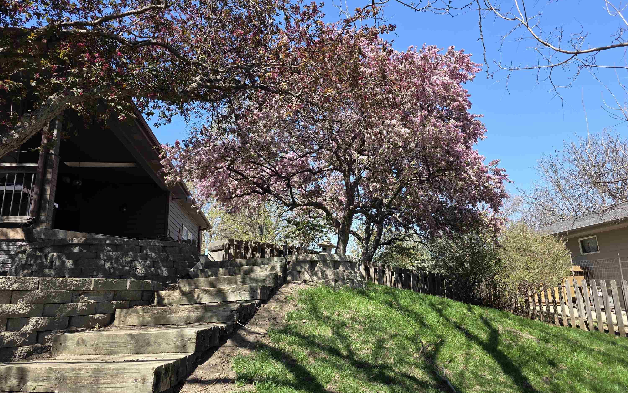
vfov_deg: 49.3
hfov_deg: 72.5
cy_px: 189
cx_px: 322
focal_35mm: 25
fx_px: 428
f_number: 1.7
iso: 80
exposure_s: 1/2000
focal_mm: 6.3
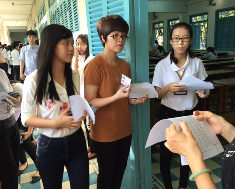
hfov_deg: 57.1
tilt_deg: -13.7
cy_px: 95
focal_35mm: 31
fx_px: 216
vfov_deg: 47.2
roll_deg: +0.3
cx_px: 124
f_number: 2.2
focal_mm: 4.15
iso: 32
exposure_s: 1/60
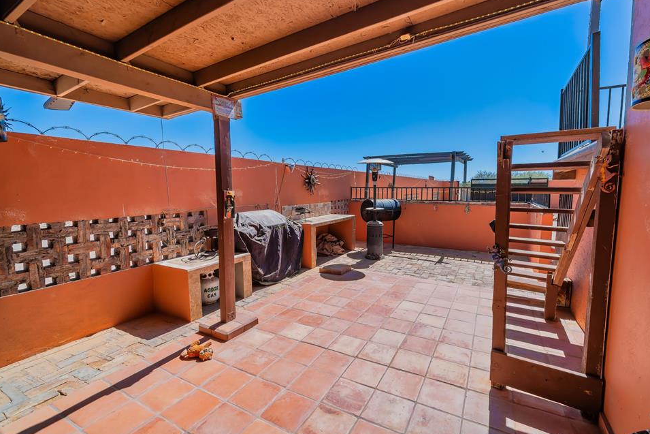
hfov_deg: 100.3
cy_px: 213
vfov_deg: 77.3
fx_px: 271
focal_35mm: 15
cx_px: 341
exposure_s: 1/1000
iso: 50
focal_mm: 14
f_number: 4
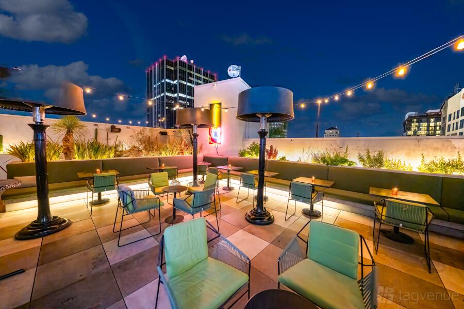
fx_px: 155
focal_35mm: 12
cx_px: 232
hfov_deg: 112.6
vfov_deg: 90.0
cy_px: 154
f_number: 2.8
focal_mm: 12
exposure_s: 1/60
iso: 8000
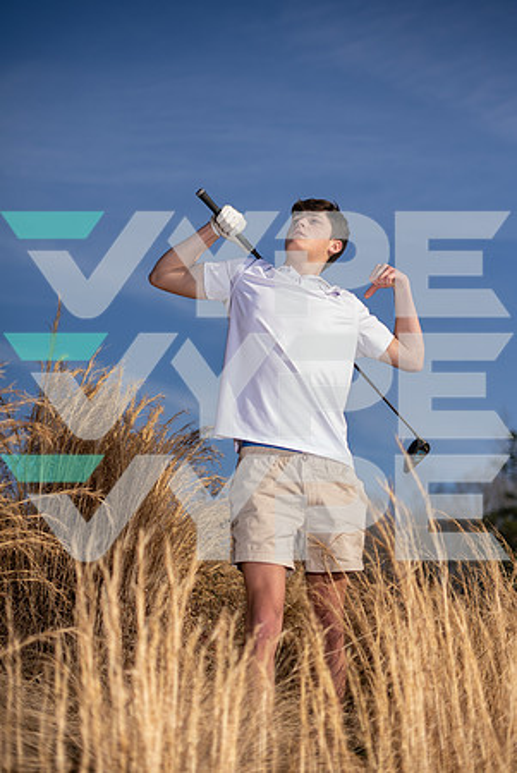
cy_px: 386
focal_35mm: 50
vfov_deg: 39.6
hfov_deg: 27.1
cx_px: 258
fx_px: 1075
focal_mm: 50
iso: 64
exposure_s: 1/8000
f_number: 1.8
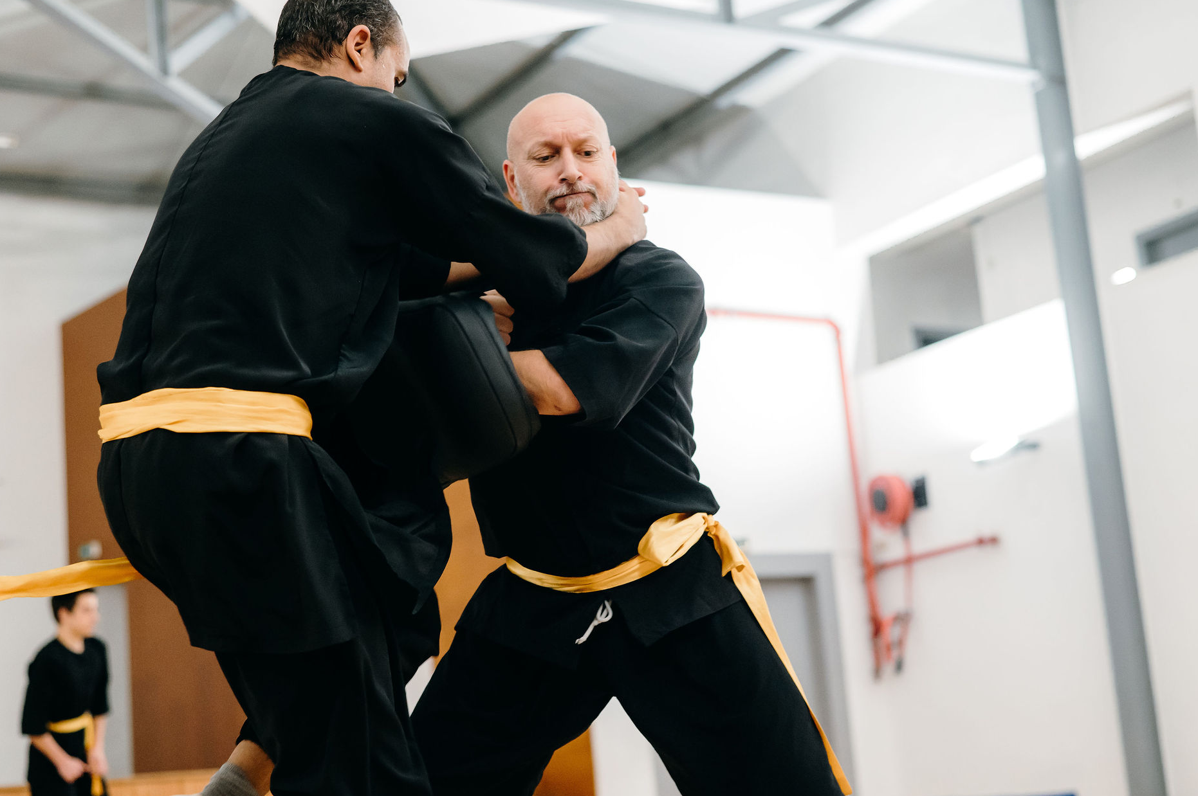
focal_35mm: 55
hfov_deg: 36.3
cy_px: 398
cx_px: 582
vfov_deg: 24.6
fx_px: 1829
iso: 3200
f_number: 2.5
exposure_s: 1/250
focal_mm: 50
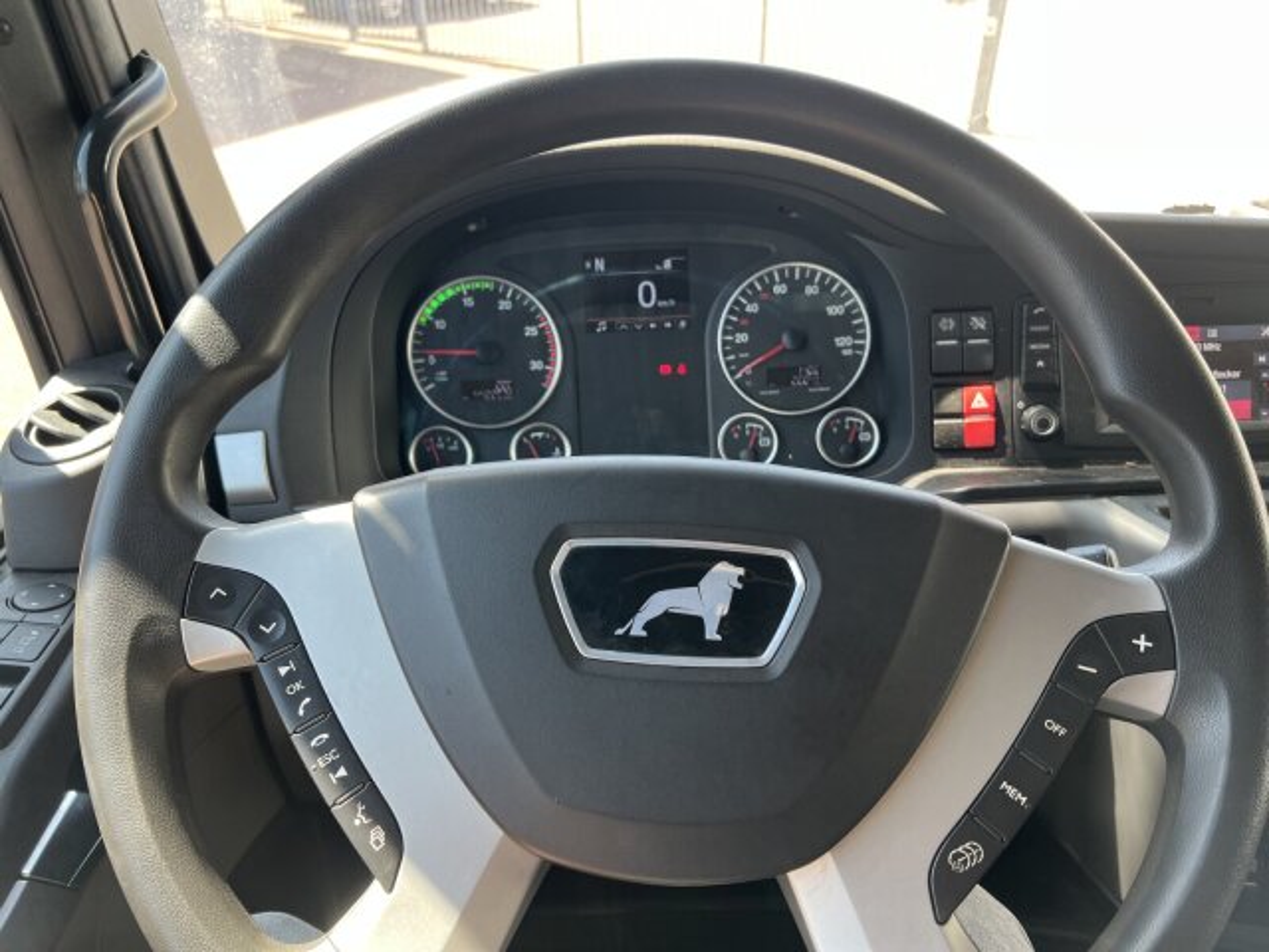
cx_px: 634
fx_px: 953
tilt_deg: -29.9
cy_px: 476
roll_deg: +1.1
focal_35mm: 26
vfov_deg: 53.1
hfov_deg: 67.3
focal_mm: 5.7
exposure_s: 1/121
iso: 50
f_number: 1.5
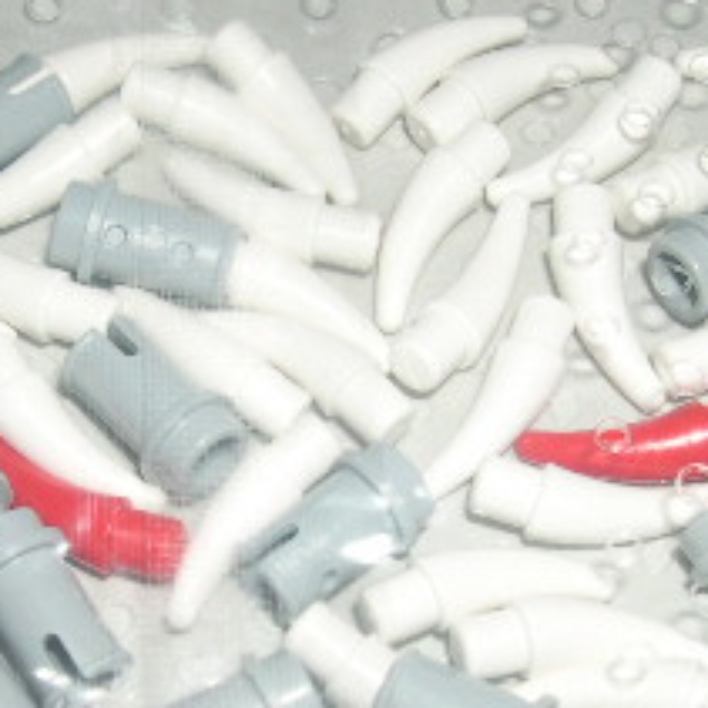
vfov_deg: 17.0
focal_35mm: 102
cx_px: 218
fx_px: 2360
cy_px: 493
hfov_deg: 17.0
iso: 100
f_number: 7.6
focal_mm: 8
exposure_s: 1/60
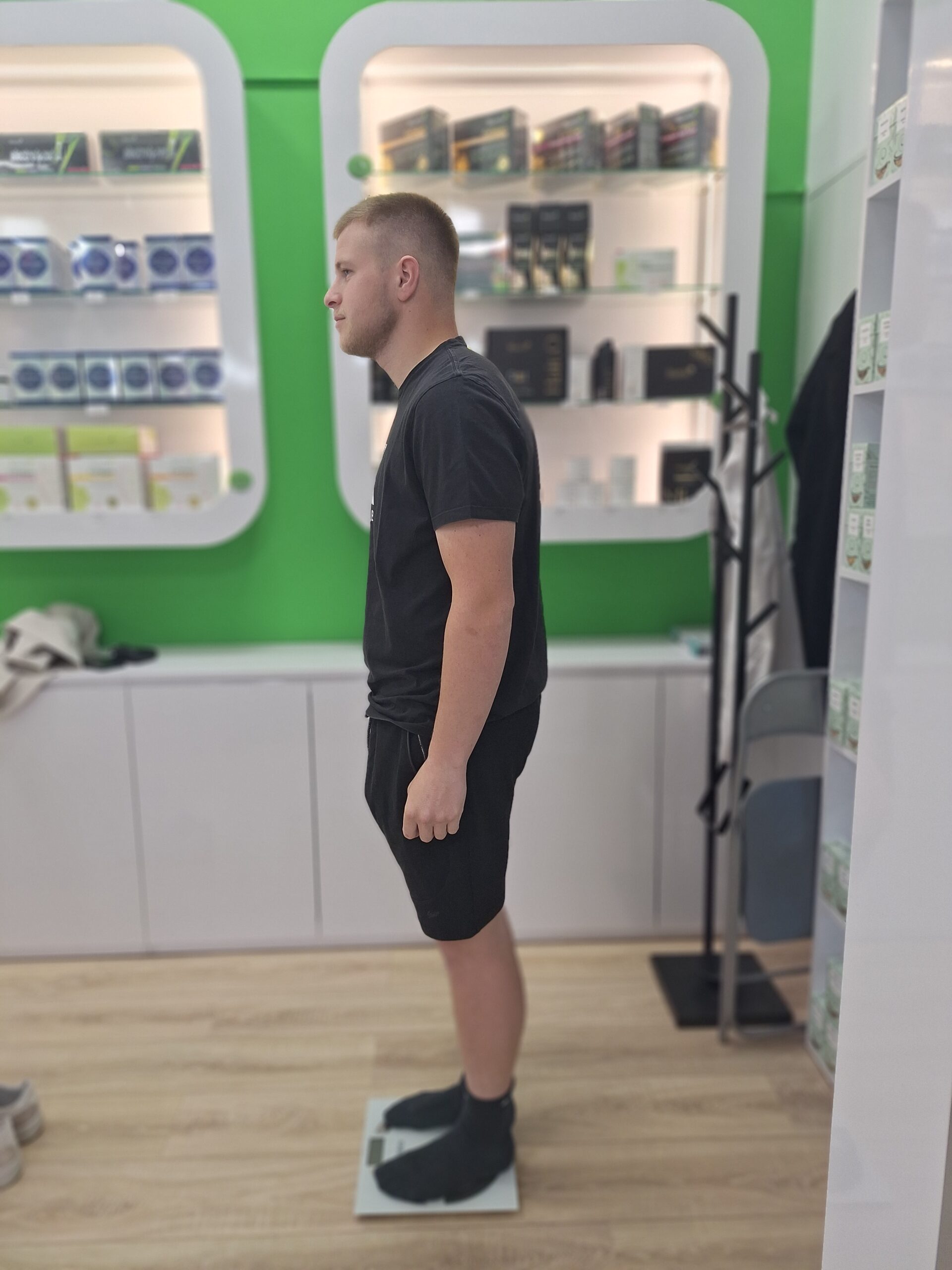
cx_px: 476
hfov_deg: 58.9
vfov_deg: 73.9
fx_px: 843
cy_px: 635
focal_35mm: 23
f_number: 1.8
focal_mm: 5.54
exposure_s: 1/50
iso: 50
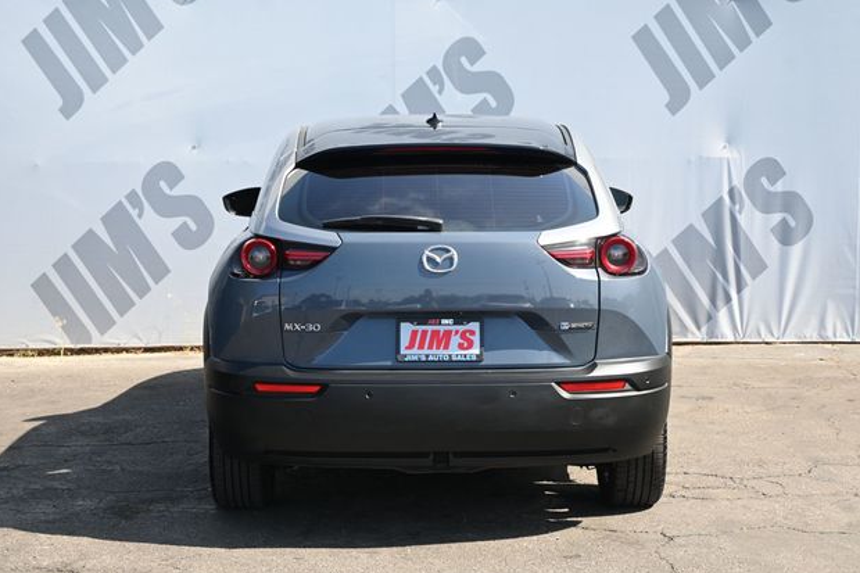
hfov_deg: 31.0
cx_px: 440
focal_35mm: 65
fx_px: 1552
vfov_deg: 20.9
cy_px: 284
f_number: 5.6
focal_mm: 42
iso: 320
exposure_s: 1/250
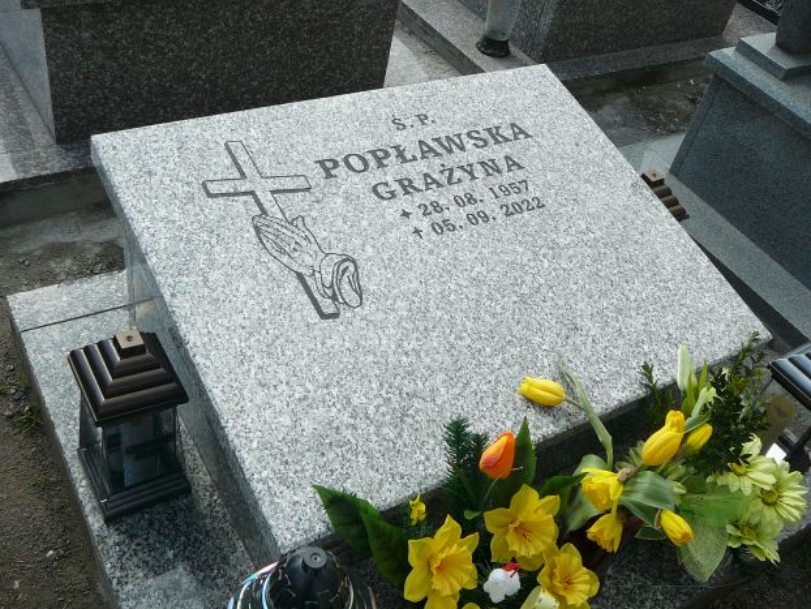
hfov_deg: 51.3
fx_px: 844
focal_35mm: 36
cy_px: 299
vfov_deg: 39.7
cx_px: 406
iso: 80
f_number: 2.8
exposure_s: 1/800
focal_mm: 5.2
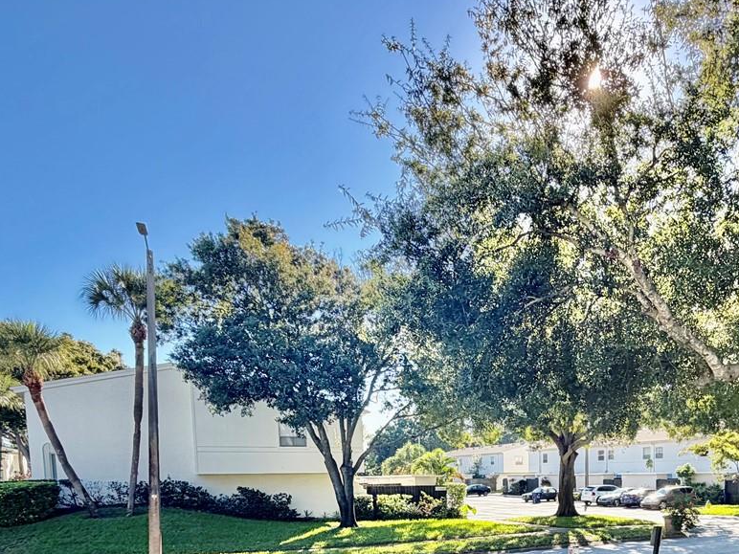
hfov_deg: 59.1
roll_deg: +0.3
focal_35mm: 29
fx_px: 619
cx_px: 534
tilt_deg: -6.3
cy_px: 532
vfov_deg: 42.7
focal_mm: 2.22
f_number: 2.2
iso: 64
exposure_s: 1/502
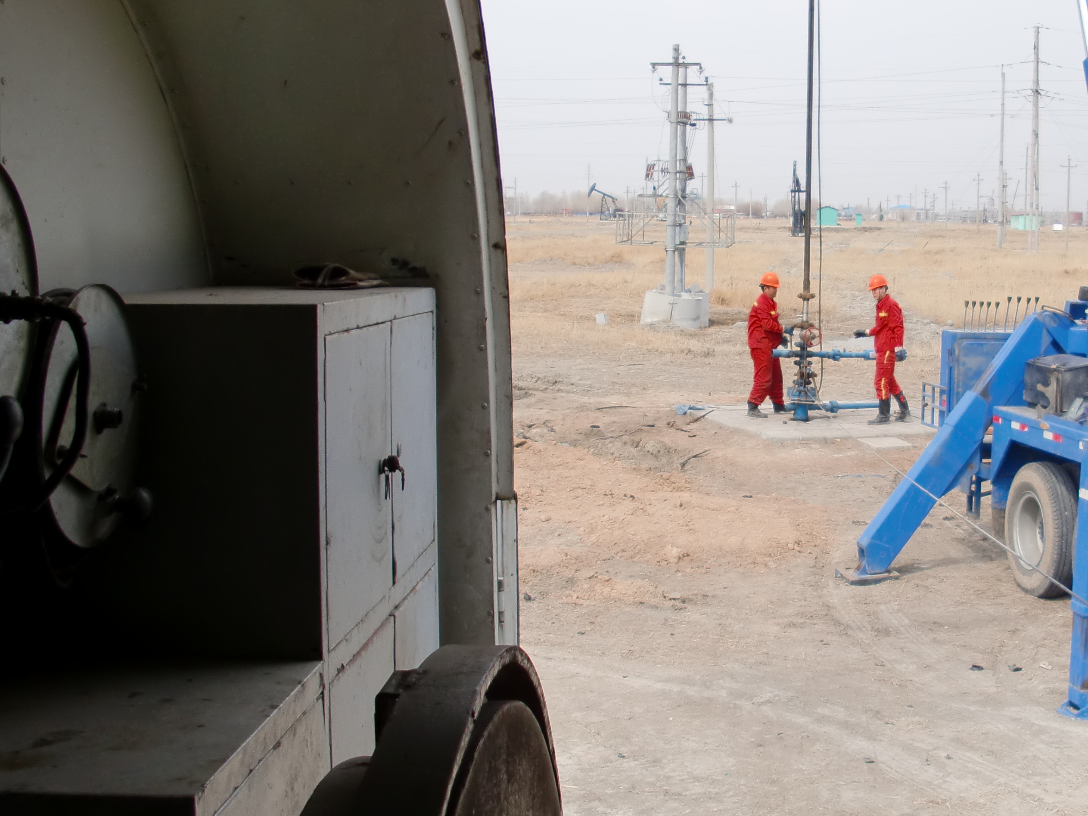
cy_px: 397
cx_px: 807
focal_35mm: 57
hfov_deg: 33.2
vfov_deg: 25.7
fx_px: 1792
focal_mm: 6.3
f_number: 2.8
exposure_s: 1/1000
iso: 64
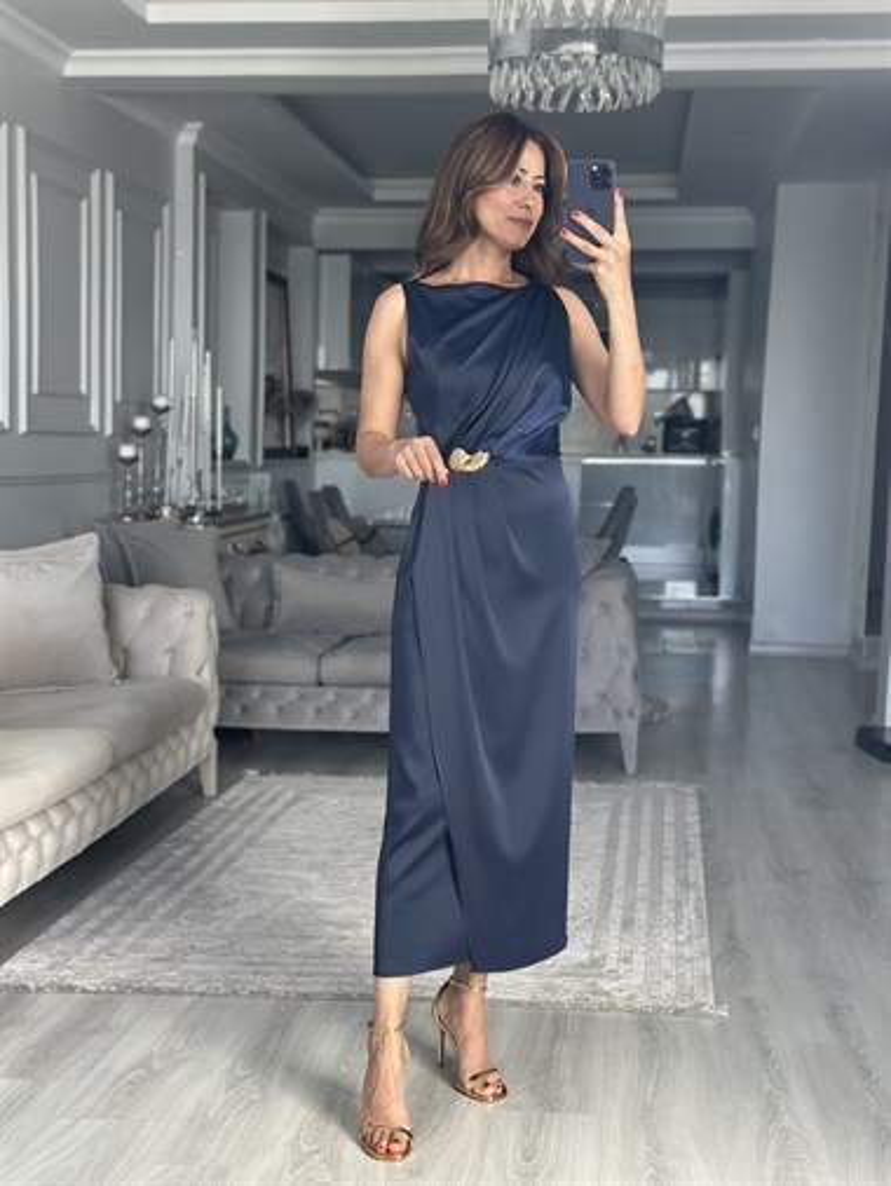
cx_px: 446
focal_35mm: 48
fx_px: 1646
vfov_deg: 39.6
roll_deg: -0.9
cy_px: 593
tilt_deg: -21.6
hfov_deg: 30.3
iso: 125
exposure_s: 1/121
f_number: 1.78
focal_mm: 6.86
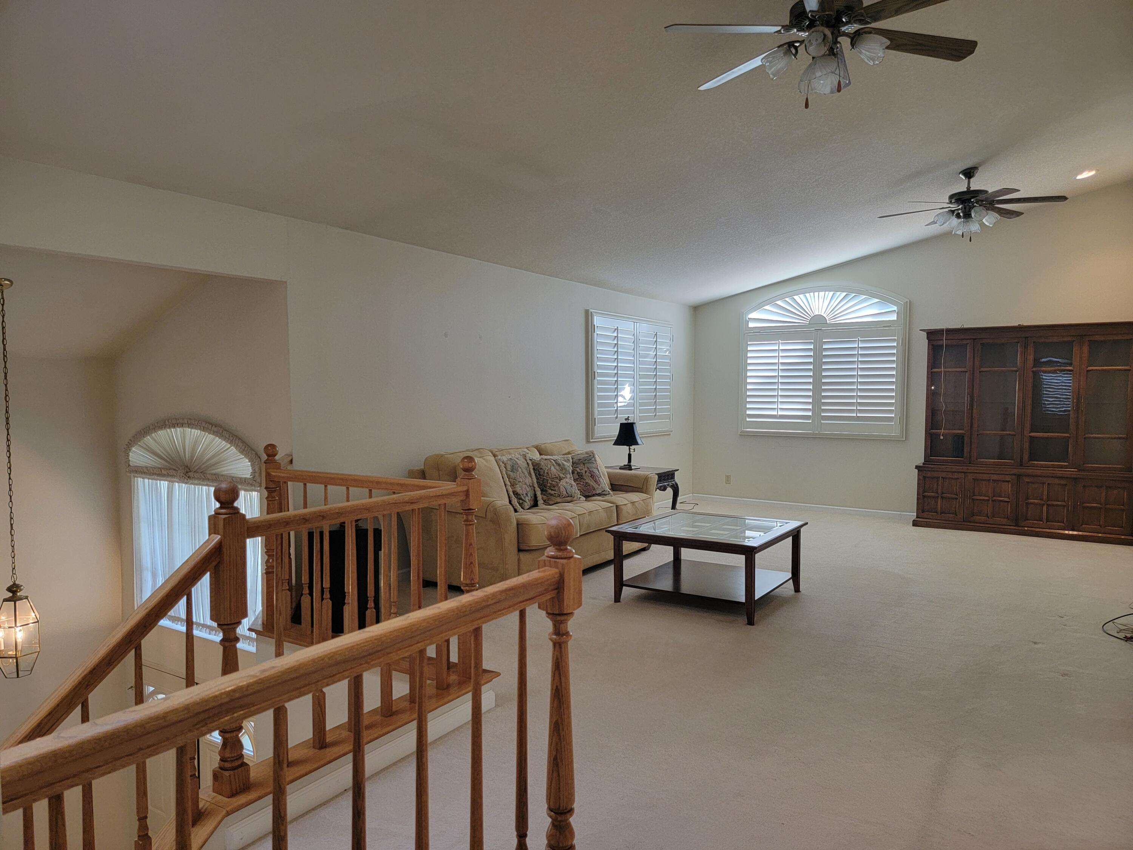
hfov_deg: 71.6
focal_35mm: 24
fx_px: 786
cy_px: 425
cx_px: 566
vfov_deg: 56.8
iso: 250
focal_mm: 6.7
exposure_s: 1/120
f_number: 1.8
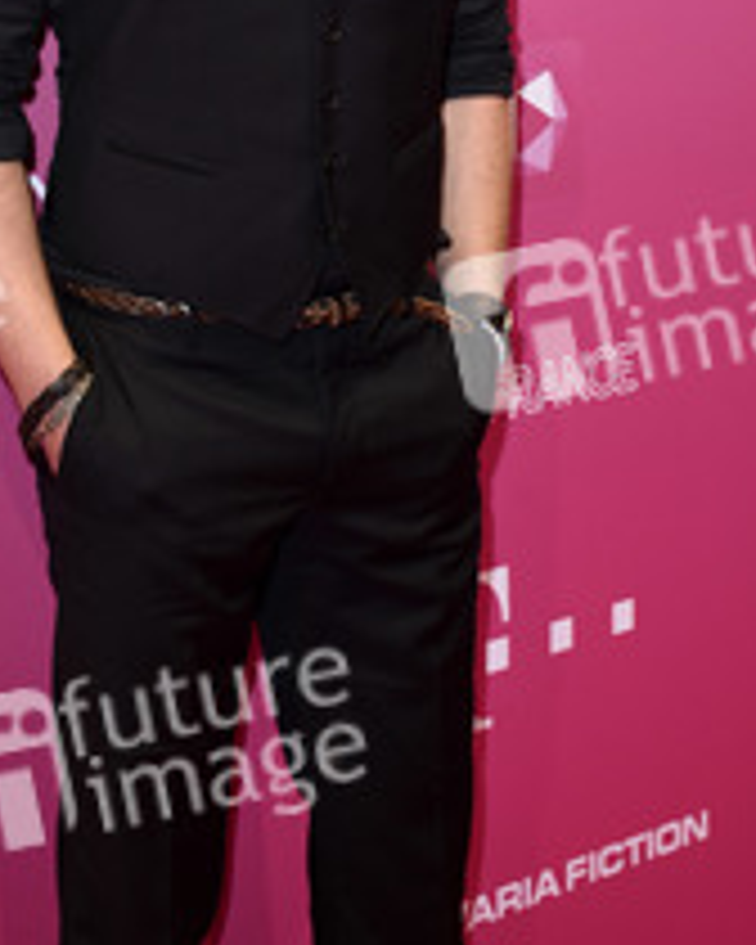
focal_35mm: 107
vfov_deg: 17.7
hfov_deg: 14.4
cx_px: 266
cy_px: 81
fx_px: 2993
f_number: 6.3
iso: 500
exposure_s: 1/160
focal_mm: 40
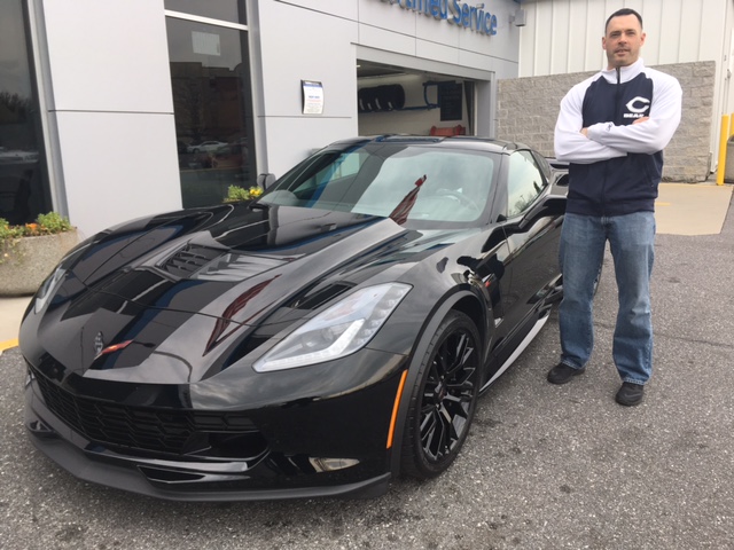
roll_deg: +1.2
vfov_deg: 48.2
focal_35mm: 29
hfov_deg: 61.7
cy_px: 275
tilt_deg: -12.9
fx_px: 615
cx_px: 367
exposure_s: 1/407
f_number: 2.2
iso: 25
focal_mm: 4.15
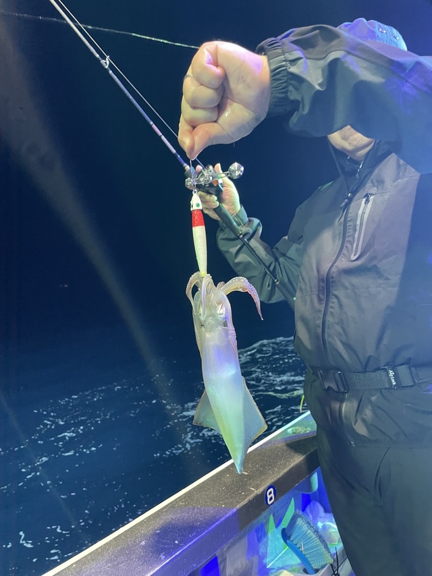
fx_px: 433
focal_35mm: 26
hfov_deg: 53.0
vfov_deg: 67.3
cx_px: 216
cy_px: 288
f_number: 1.6
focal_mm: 4.2
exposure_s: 1/60
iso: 400
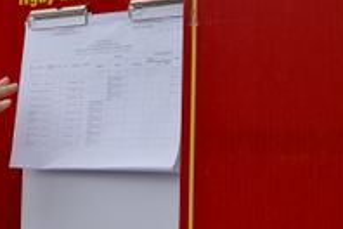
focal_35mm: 101
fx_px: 962
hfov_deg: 19.6
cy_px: 116
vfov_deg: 13.6
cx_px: 0
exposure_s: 1/640
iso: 320
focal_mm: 24.7
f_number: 5.6
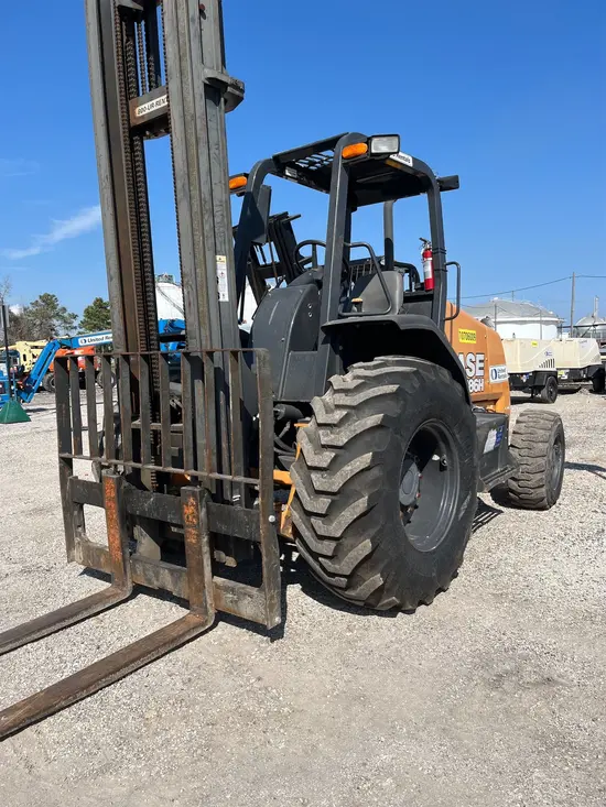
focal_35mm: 26
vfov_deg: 67.3
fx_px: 607
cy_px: 404
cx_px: 303
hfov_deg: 53.1
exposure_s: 1/4016
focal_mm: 5.1
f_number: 1.6
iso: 50
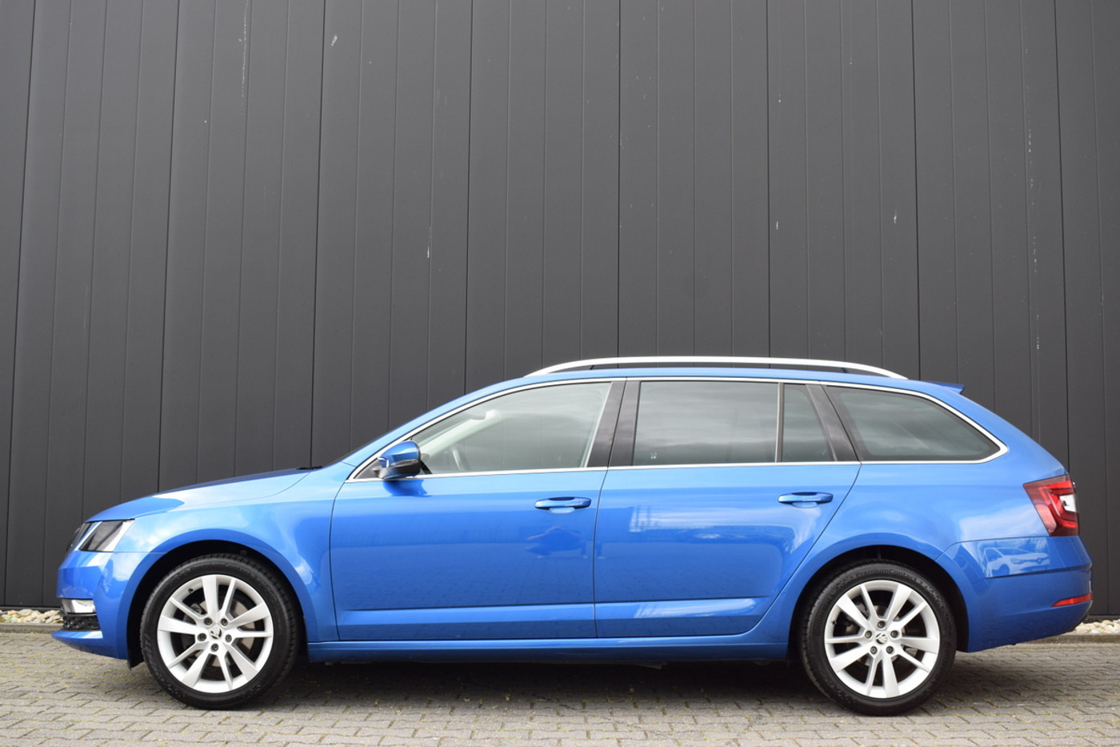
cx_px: 560
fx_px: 1166
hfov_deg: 51.3
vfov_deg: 35.5
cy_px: 374
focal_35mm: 38
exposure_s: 1/160
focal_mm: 25
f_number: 6.3
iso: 400
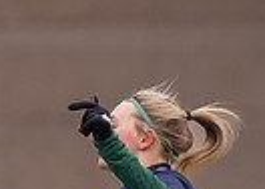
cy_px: 242
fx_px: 10518
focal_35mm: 1399
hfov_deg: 1.4
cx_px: 148
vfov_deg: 1.0
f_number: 4
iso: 800
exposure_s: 1/1600
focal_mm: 223
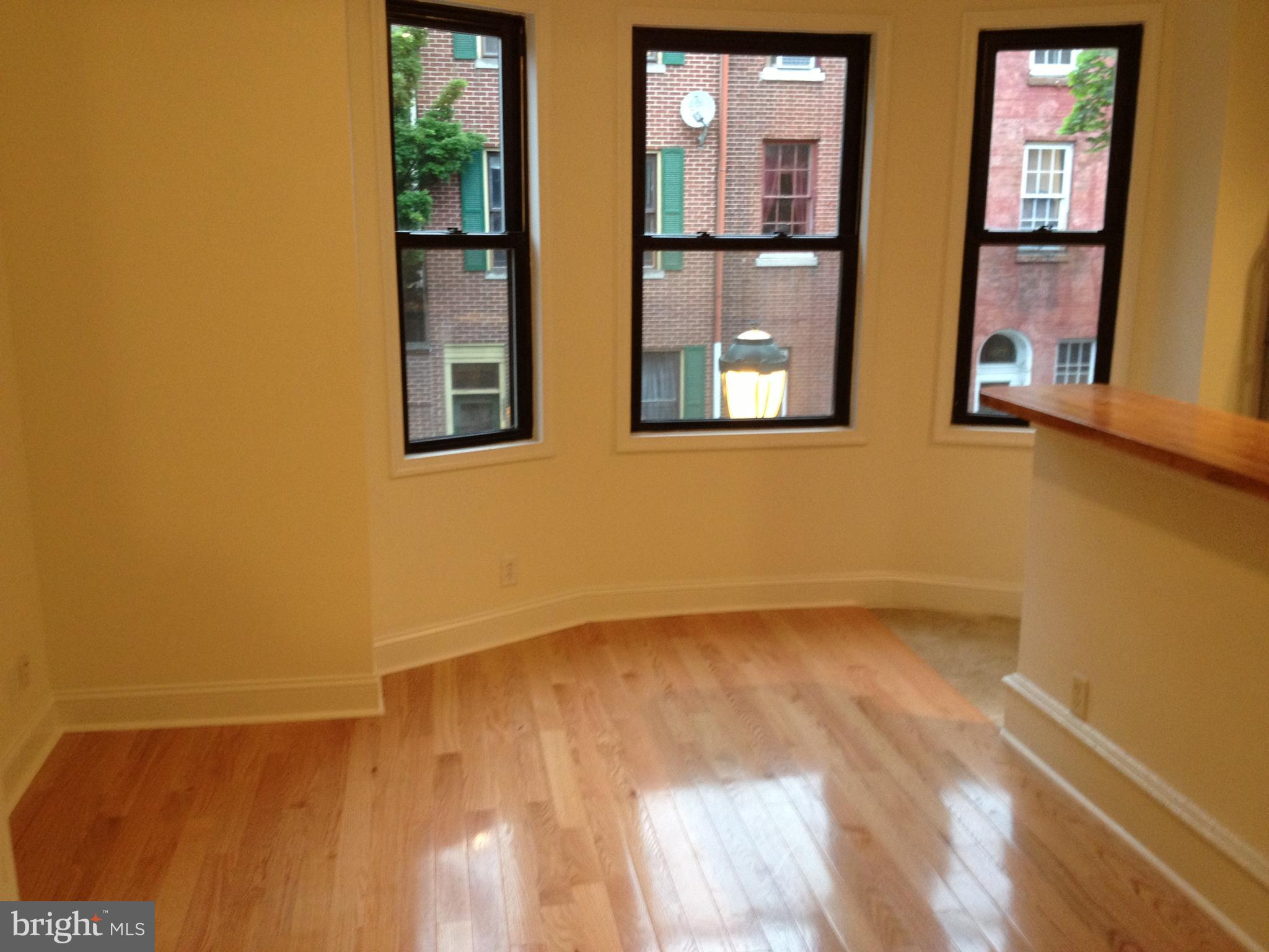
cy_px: 476
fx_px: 1283
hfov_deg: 52.6
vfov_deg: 40.7
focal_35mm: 35
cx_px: 634
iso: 160
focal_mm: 4.28
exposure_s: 1/20
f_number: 2.4
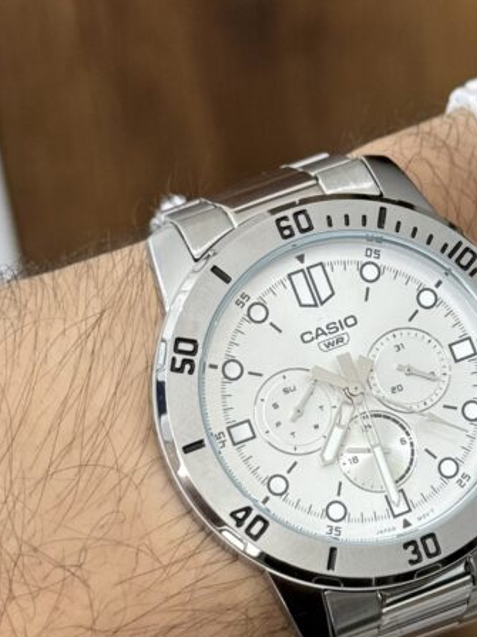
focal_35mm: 86
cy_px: 409
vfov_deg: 22.7
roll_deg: -3.5
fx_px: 1581
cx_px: 367
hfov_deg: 17.0
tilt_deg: -28.8
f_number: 1.78
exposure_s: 1/50
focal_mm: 6.76
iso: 125
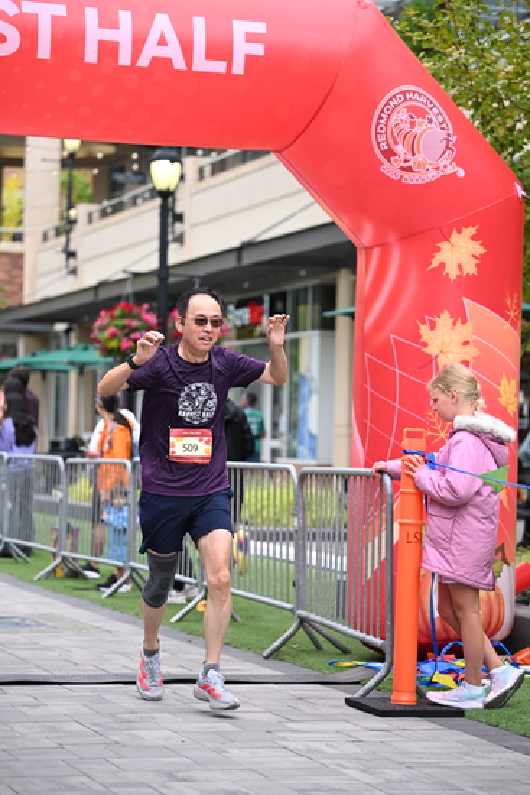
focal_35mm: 93
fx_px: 2052
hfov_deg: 14.7
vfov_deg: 21.9
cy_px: 398
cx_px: 265
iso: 800
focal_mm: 93
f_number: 2.8
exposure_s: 1/2000
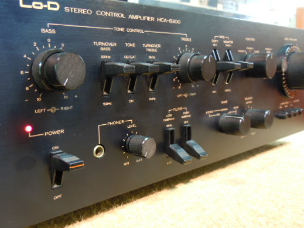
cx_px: 123
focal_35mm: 37
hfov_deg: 49.9
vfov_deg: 38.6
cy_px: 120
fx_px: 325
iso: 100
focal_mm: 5.4
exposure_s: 1
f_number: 3.5
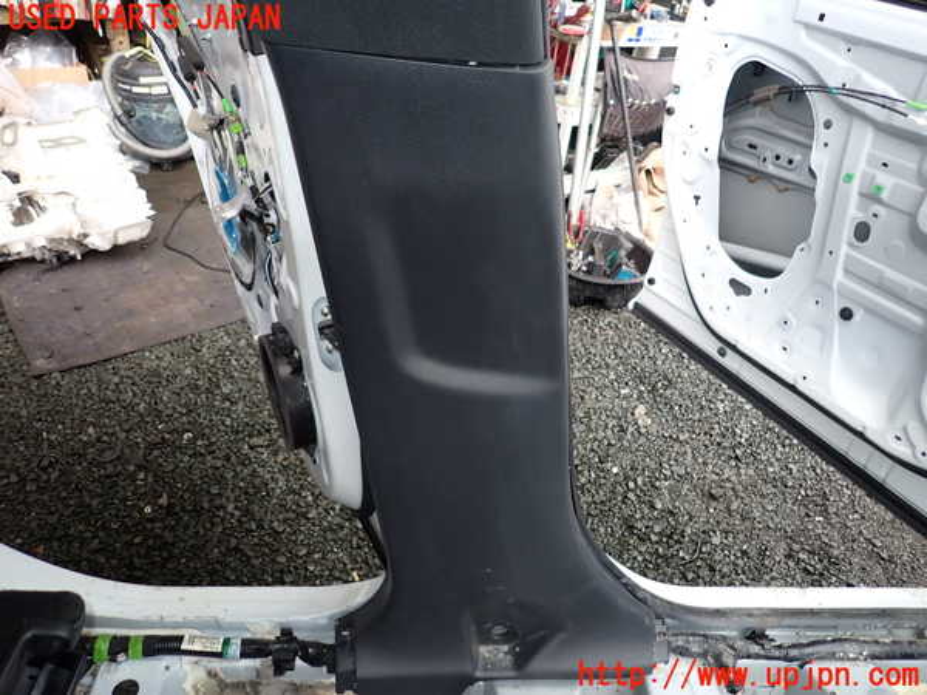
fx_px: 669
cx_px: 464
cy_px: 348
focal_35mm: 25
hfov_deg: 69.4
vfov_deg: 54.9
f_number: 5.6
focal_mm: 4.5
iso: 160
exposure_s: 1/30
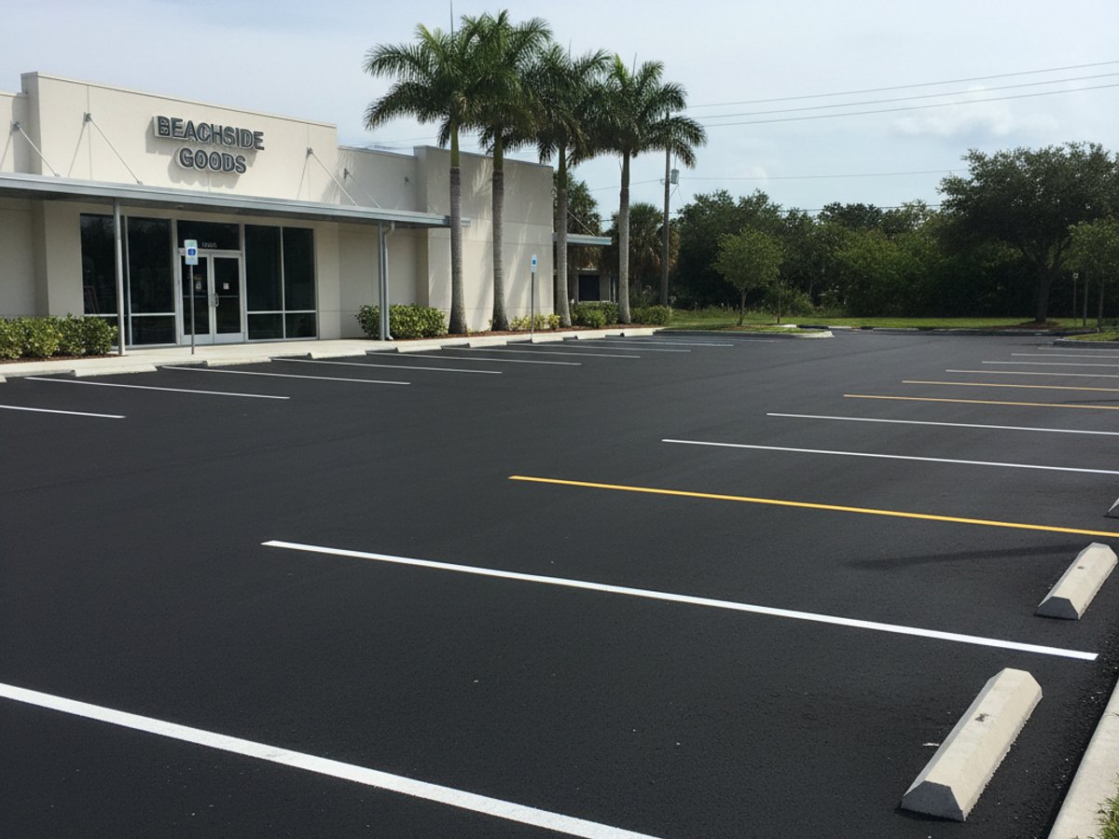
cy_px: 420
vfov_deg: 58.9
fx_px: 744
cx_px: 560
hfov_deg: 73.9
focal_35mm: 23
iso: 1033
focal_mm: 6.4
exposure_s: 1/1001
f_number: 1.8
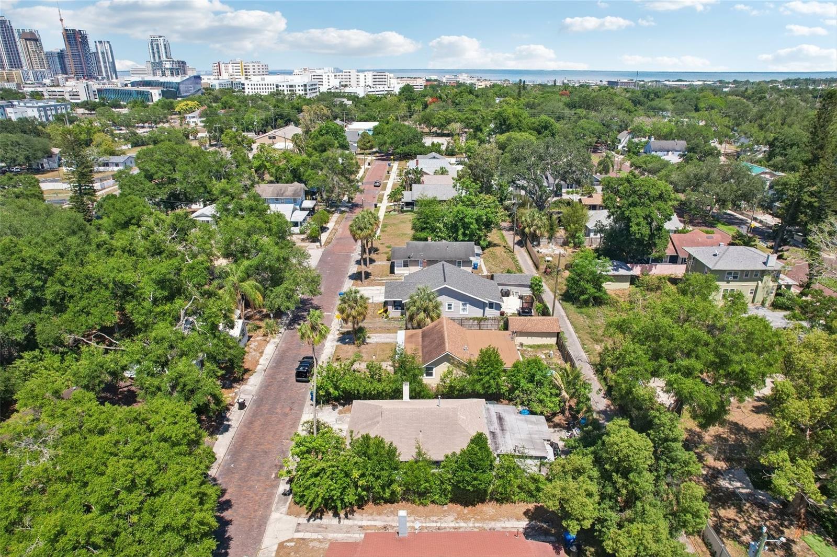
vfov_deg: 57.2
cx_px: 418
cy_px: 278
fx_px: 511
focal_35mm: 22
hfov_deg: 78.6
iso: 400
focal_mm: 8.4
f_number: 2.8
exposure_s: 1/1600
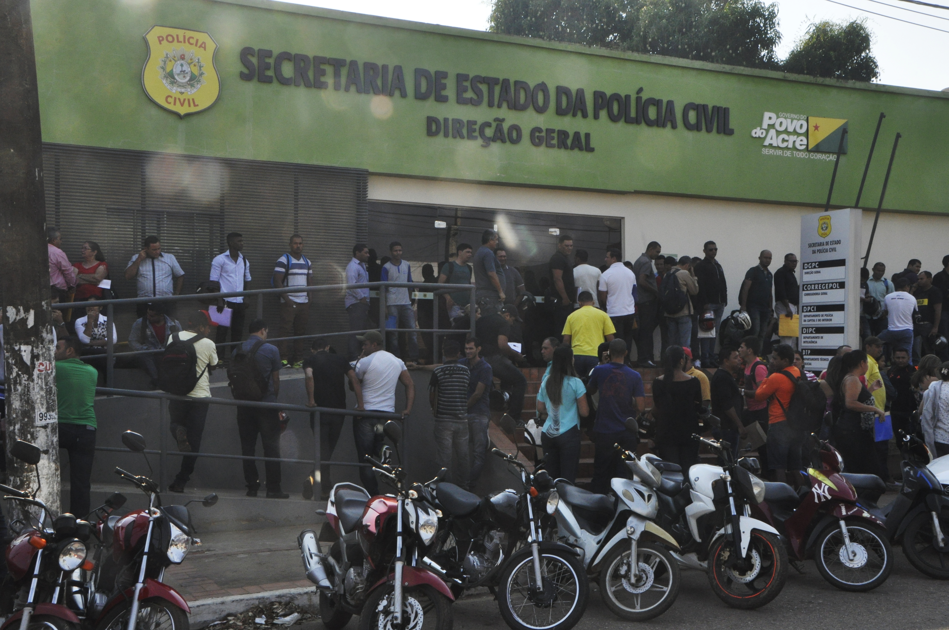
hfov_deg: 46.4
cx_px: 474
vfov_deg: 31.8
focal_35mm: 42
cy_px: 315
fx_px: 1106
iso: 800
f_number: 19
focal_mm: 28
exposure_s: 1/350
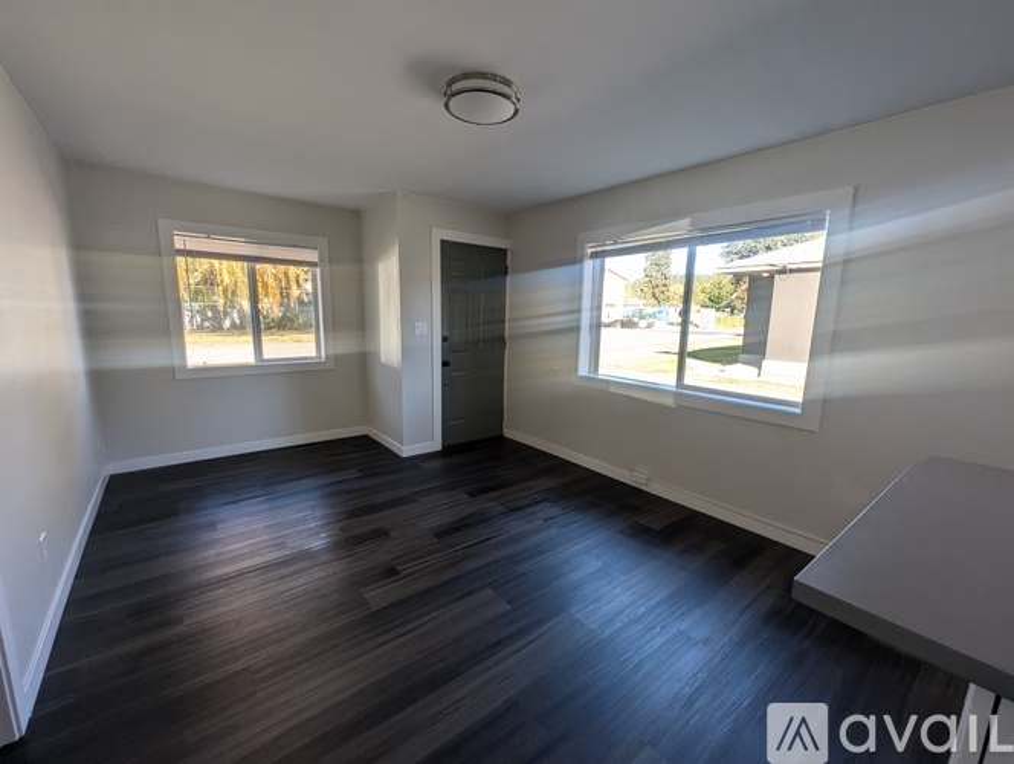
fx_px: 381
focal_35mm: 13
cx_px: 507
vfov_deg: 90.1
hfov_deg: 106.1
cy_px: 382
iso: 43
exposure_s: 1/131
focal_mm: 1.95
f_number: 2.2
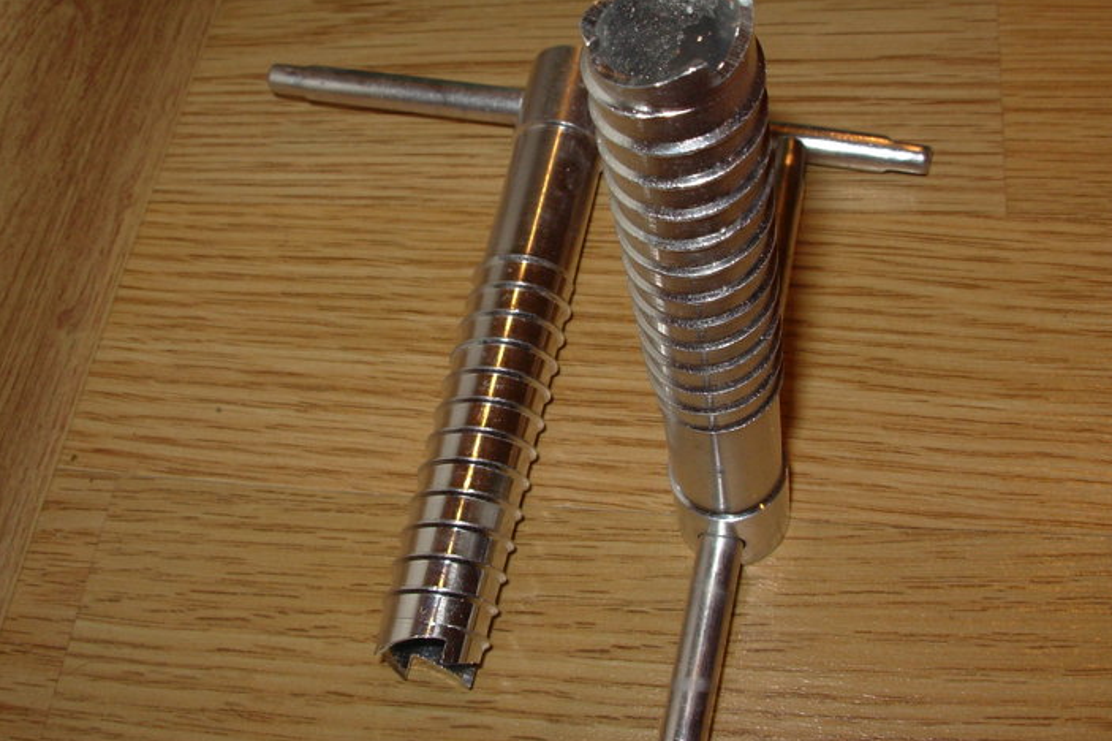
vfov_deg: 29.8
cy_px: 294
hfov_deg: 43.6
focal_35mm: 45
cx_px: 494
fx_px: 1389
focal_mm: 6.3
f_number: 4.9
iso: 50
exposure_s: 1/32
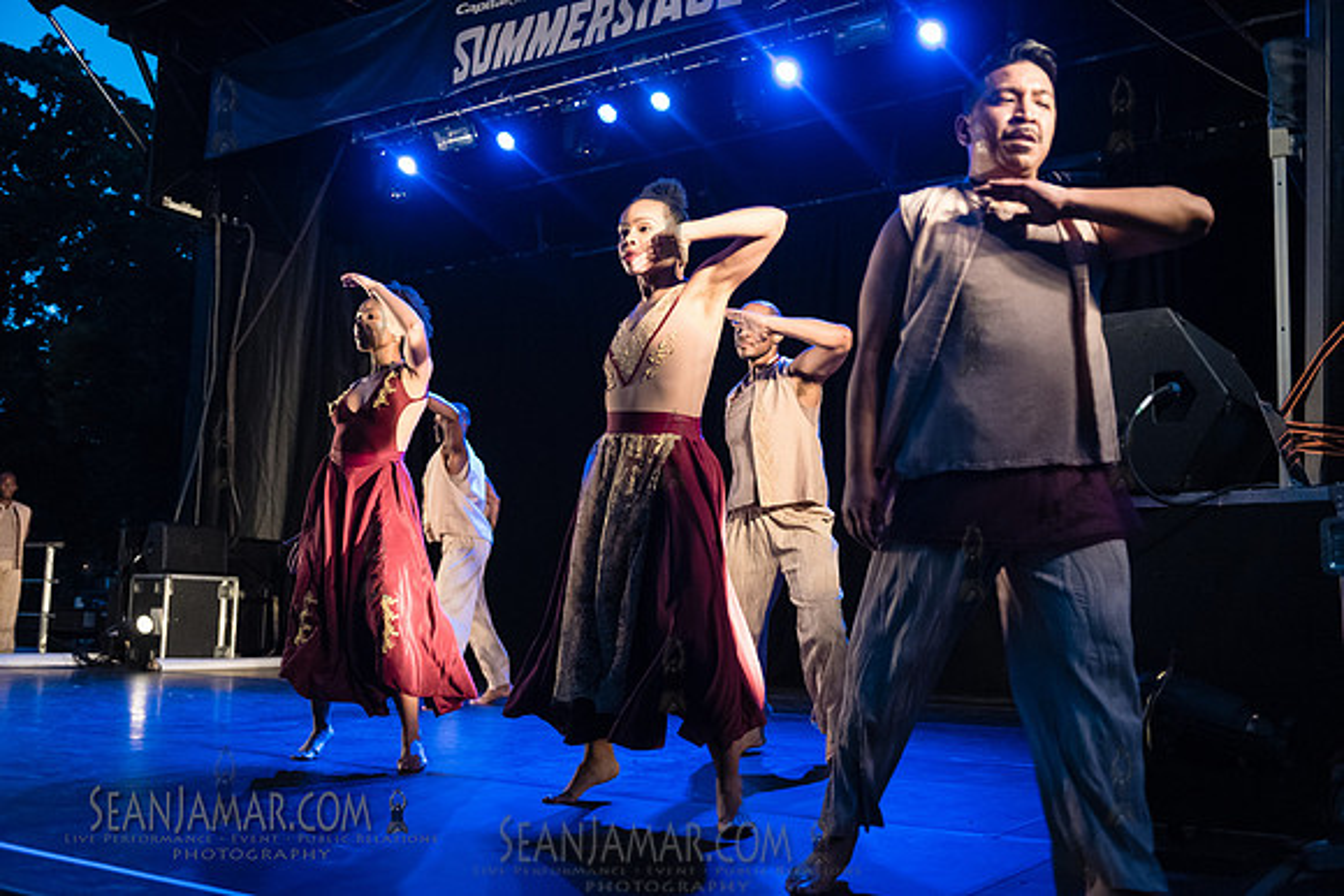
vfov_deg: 37.9
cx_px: 672
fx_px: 1307
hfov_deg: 54.4
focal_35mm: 35
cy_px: 448
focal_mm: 35
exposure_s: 1/250
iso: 5000
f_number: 2.8
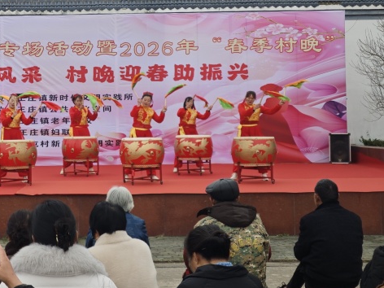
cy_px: 86
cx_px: 63
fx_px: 865
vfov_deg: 18.8
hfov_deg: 24.5
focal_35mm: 78
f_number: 1.6
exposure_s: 1/276
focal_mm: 6.55
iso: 50
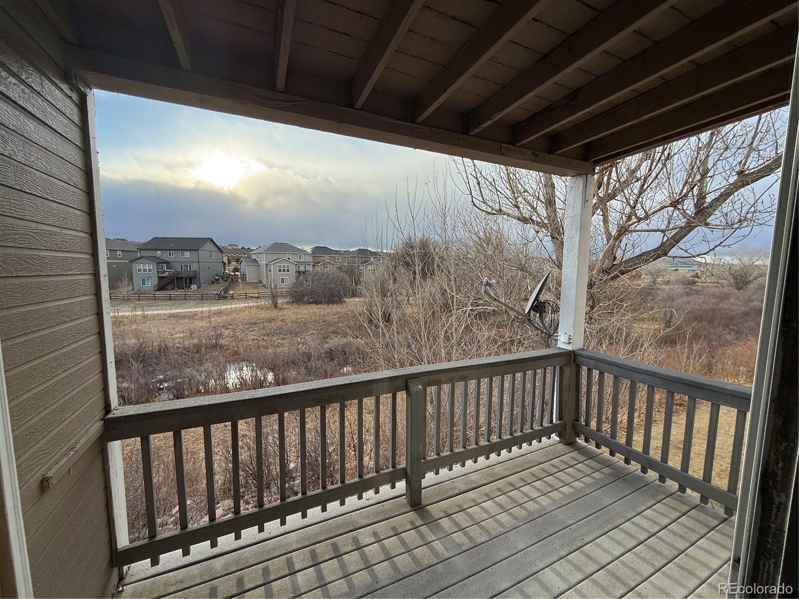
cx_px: 400
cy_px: 300
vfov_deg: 85.7
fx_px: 323
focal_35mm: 14
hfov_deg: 102.1
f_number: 2.2
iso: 50
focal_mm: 2.22
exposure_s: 1/760
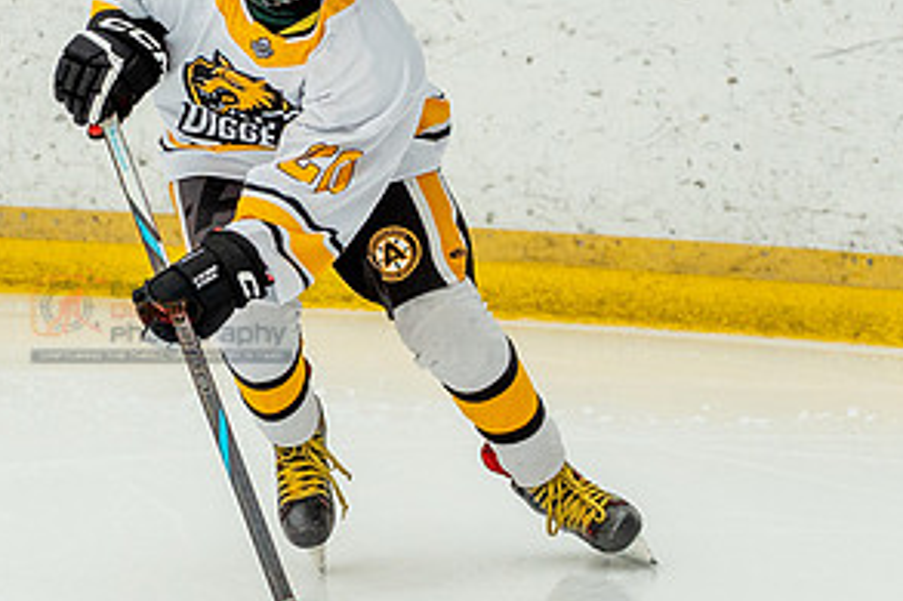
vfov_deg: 3.7
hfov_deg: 5.6
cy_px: 315
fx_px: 9300
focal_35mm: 371
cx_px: 228
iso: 800
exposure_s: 1/1600
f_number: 3.5
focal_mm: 96
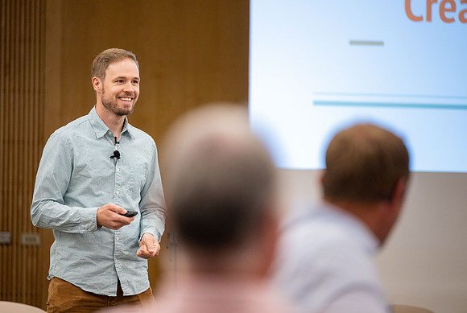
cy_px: 156
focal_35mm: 201
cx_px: 235
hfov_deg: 10.2
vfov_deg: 6.9
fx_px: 2612
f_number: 2.8
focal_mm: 200
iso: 2000
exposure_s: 1/250
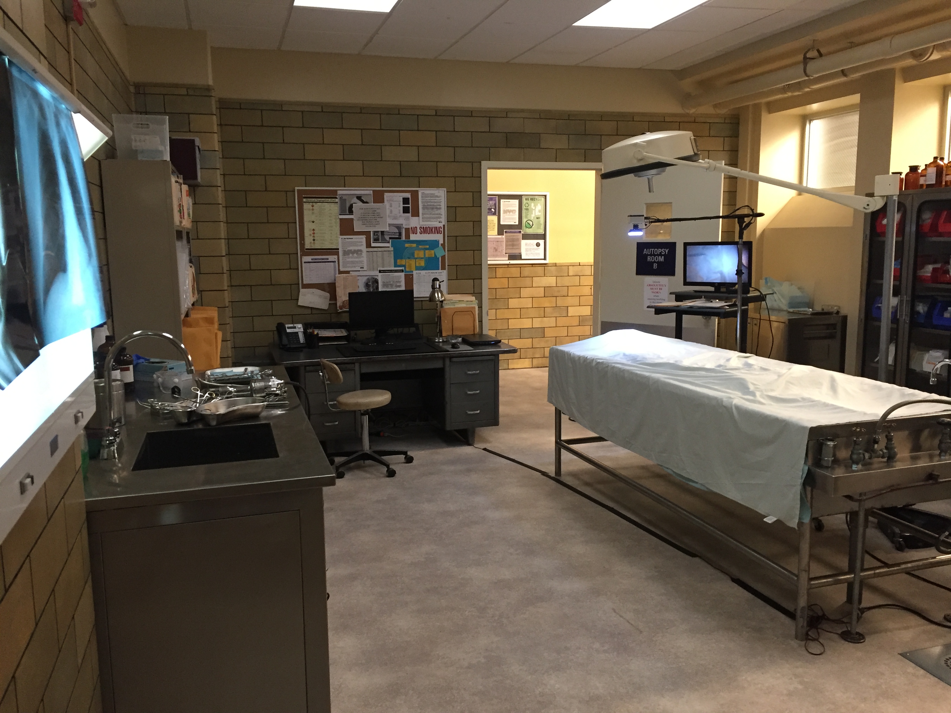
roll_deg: +0.9
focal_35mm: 29
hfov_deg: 61.7
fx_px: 797
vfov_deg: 48.2
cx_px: 476
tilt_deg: -7.9
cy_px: 356
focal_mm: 4.15
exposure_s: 1/30
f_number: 2.2
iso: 160
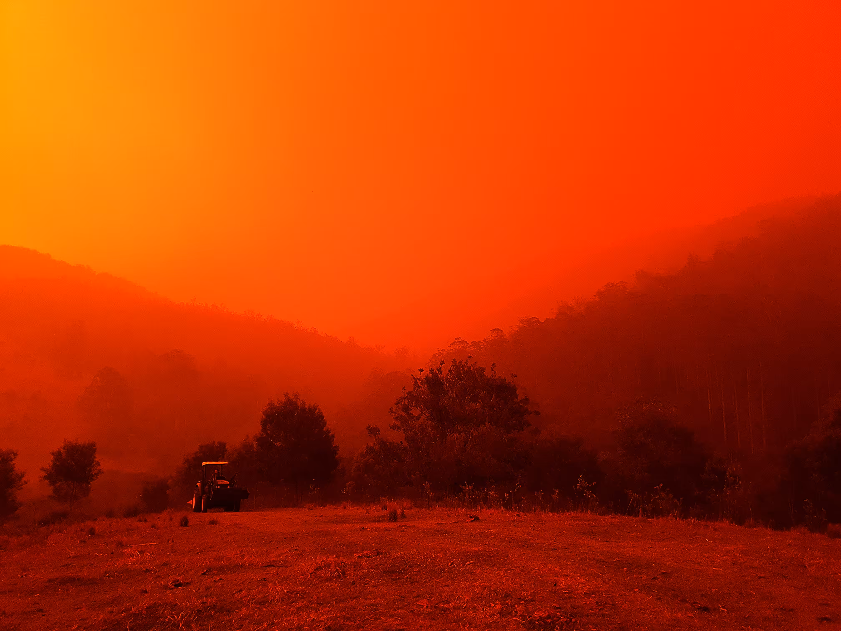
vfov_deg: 53.1
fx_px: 632
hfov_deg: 67.3
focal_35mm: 26
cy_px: 316
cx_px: 420
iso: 160
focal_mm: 4.3
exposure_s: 1/50
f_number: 1.5
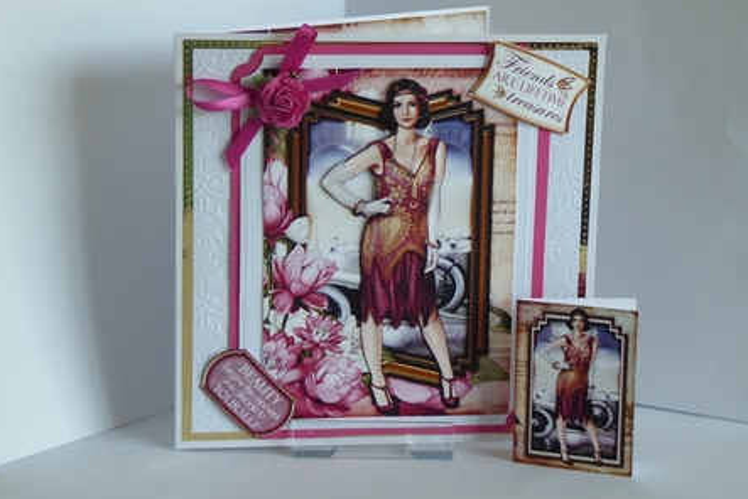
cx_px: 373
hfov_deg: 21.2
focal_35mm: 96
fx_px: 1996
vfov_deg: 14.3
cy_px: 240
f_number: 4.8
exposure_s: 1/100
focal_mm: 15
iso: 800
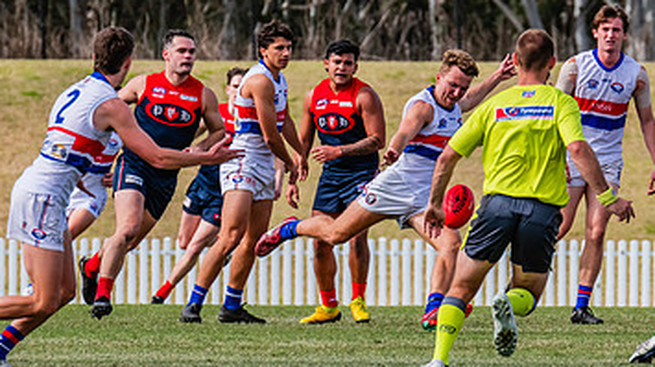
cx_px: 379
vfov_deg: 1.6
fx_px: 13223
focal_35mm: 762
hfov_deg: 2.8
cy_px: 246
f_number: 9
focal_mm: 420
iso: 800
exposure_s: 1/1600
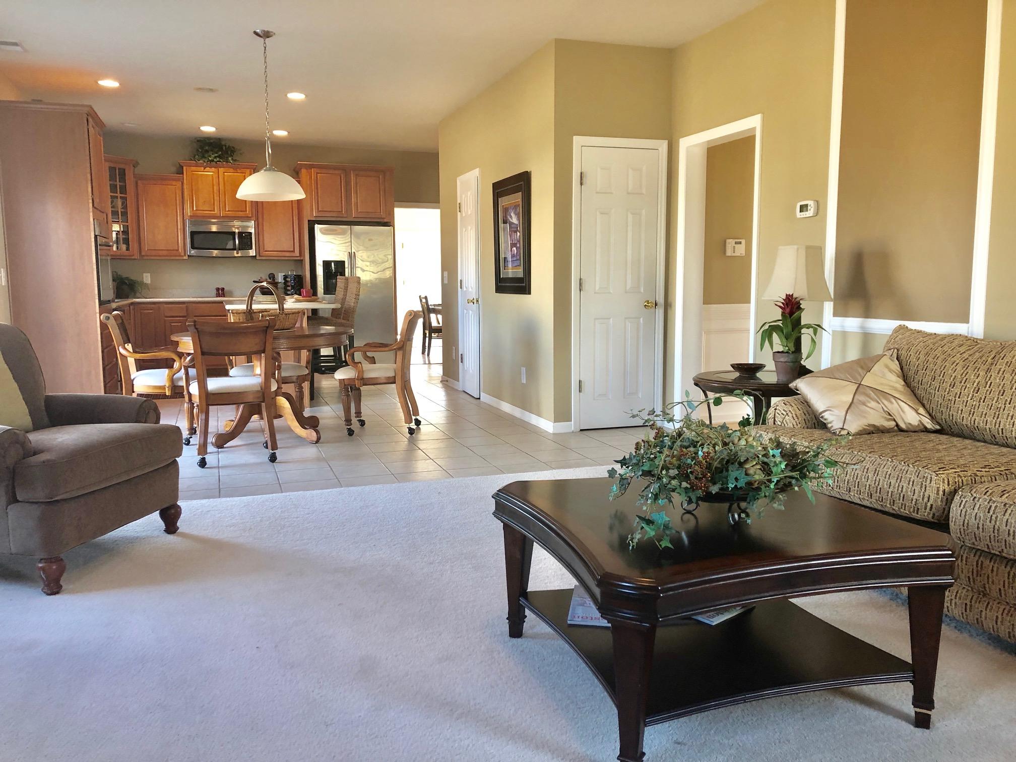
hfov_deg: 63.4
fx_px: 822
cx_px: 508
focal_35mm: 28
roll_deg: +1.0
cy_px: 381
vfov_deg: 49.7
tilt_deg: -7.1
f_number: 1.8
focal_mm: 3.99
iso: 32
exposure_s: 1/24
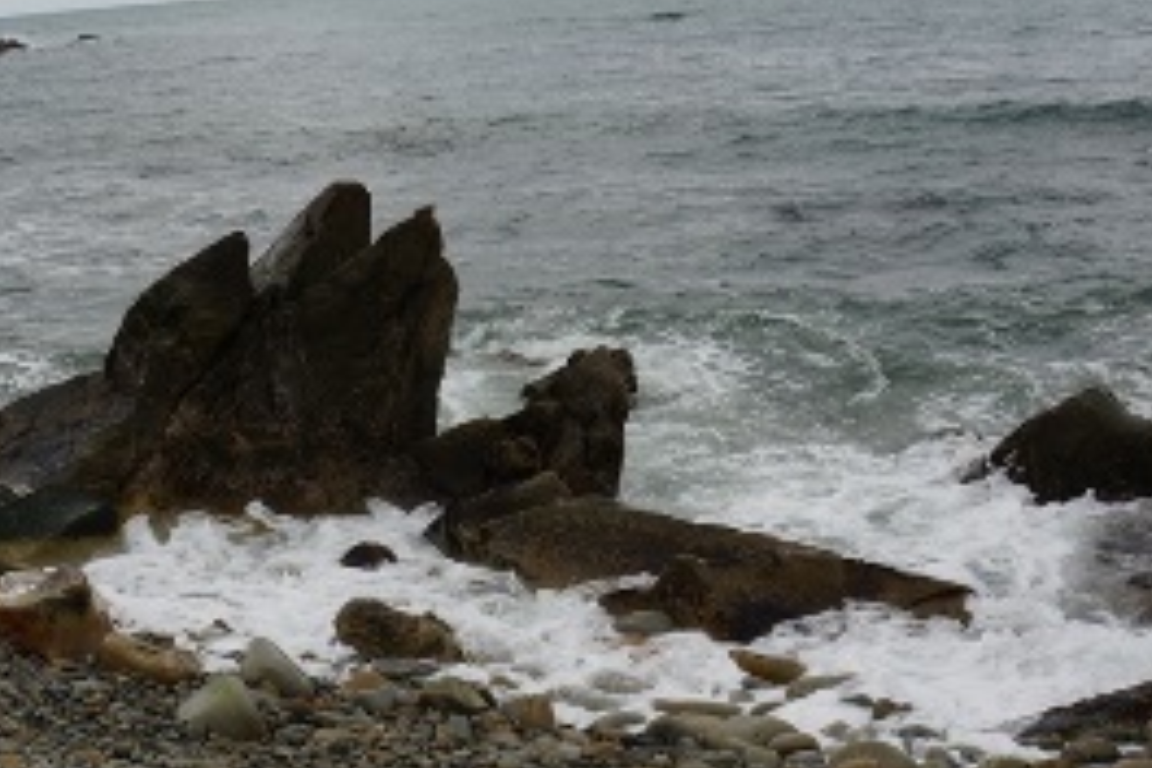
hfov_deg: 39.8
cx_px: 367
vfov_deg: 27.2
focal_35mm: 49
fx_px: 1568
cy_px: 556
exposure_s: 1/80
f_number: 8
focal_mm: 18
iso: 100
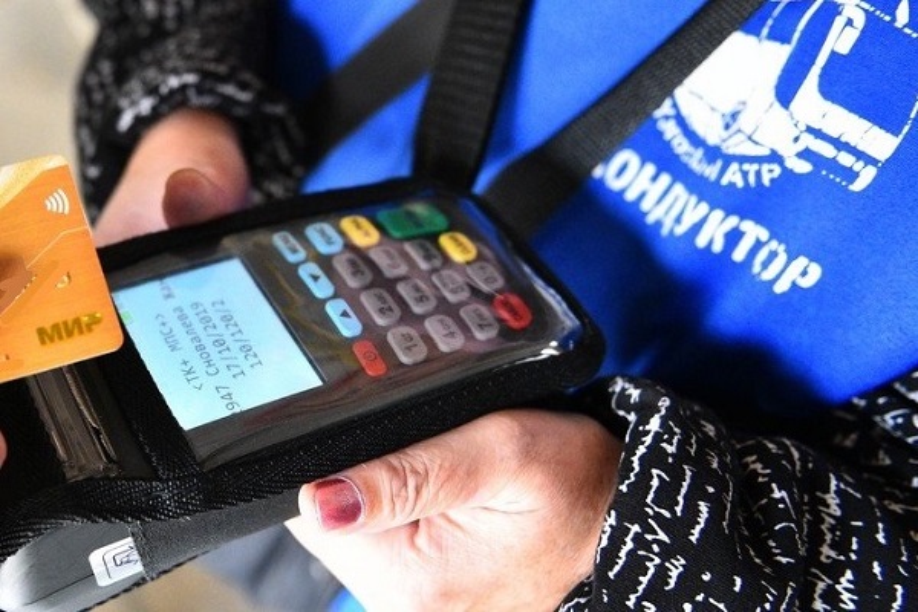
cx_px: 459
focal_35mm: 24
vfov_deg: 53.1
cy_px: 306
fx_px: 612
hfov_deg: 73.7
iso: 4000
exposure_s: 1/160
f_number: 2.8
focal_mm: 24
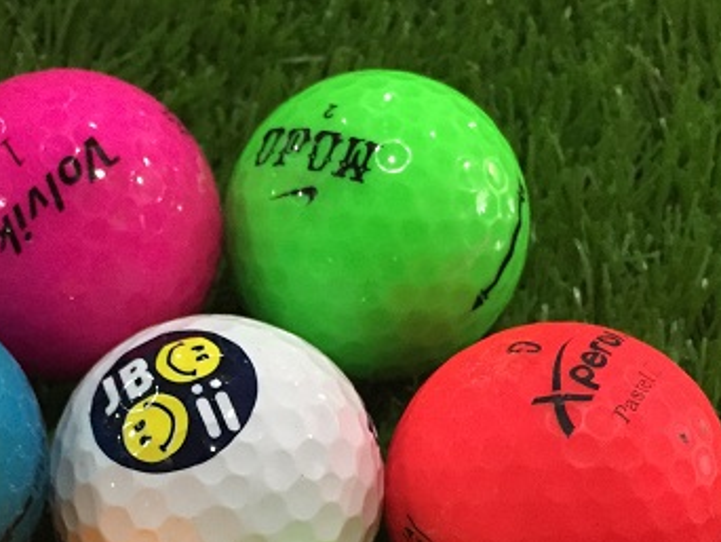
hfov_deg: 31.4
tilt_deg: -59.2
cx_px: 228
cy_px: 519
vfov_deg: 23.2
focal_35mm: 61
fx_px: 1271
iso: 250
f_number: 2.2
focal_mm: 4.15
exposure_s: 1/25
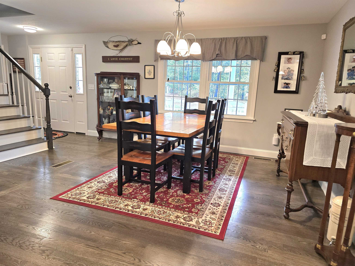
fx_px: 236
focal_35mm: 23
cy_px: 133
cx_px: 178
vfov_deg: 58.9
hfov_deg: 73.9
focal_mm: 6.3
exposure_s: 1/120
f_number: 1.7
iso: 200
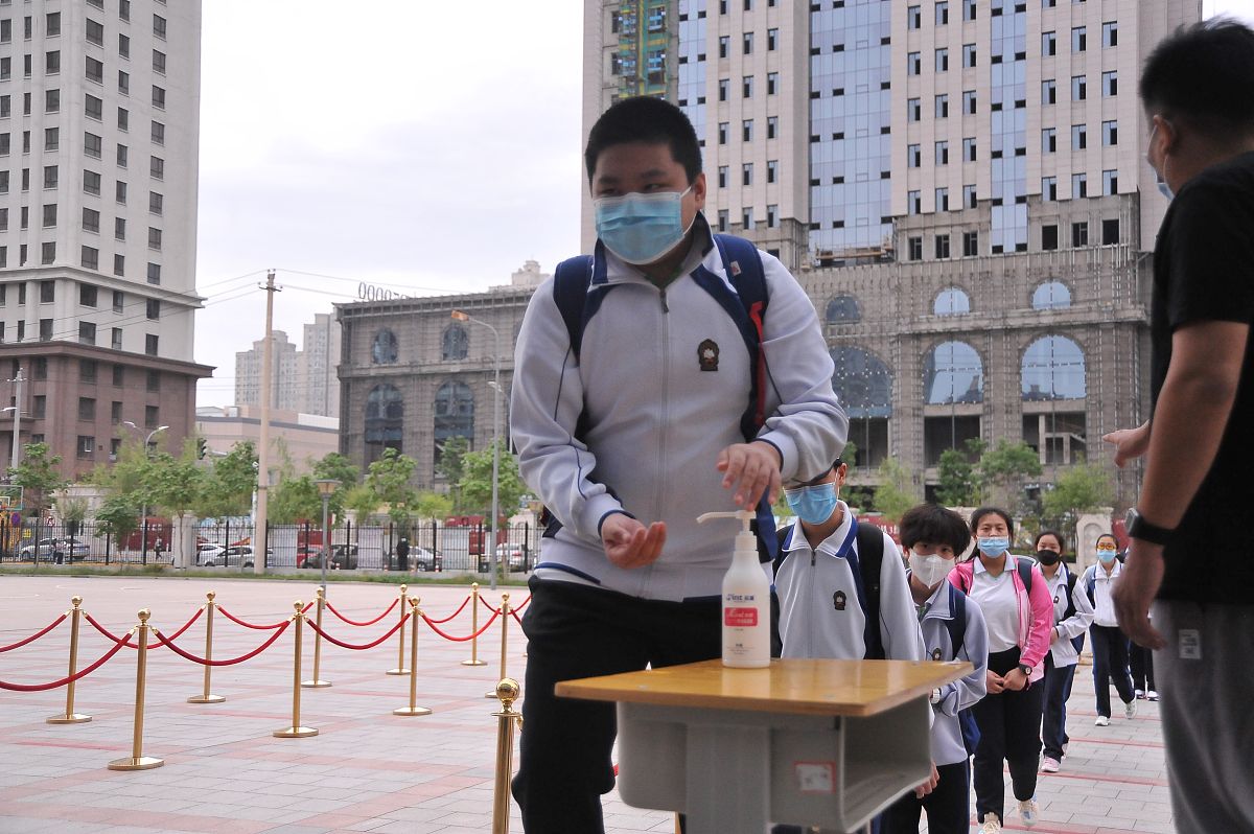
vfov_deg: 33.3
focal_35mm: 40
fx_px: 1392
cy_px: 417
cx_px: 627
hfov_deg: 48.5
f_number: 4.5
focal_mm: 40
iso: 3200
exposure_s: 1/8000
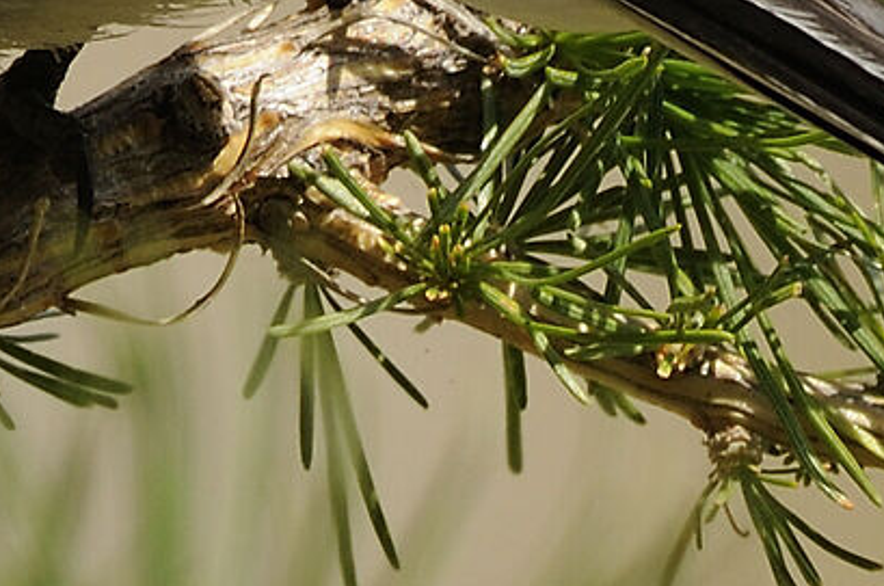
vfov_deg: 0.3
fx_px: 107956
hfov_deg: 0.5
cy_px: -614
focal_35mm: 4405
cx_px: -456
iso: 200
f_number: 9
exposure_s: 1/320
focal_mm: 500
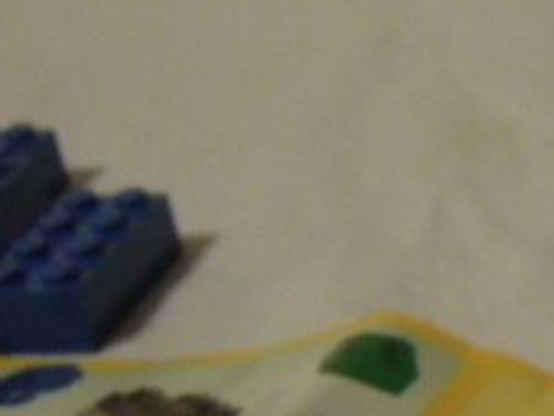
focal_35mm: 130
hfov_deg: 13.9
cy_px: 447
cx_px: 916
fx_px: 2083
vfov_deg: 11.3
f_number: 3.2
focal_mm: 6.3
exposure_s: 1/60
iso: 800
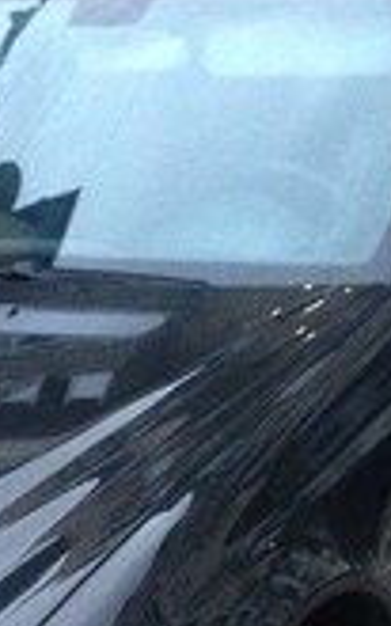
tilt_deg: -21.9
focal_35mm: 105
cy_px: 808
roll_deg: +3.0
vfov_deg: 18.5
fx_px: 1792
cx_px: 201
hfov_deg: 12.5
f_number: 2.4
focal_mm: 4.12
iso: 400
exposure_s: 1/20
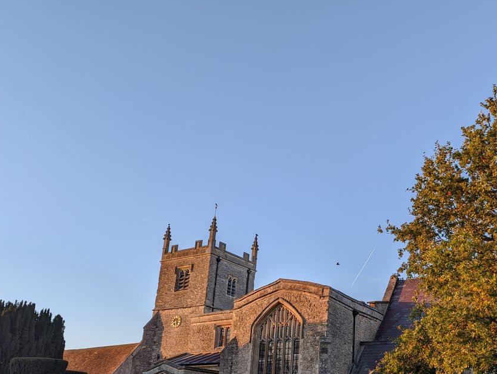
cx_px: 368
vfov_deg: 37.9
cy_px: 275
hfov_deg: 48.3
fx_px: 532
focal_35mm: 37
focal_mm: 6.81
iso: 45
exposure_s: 1/262
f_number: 1.85
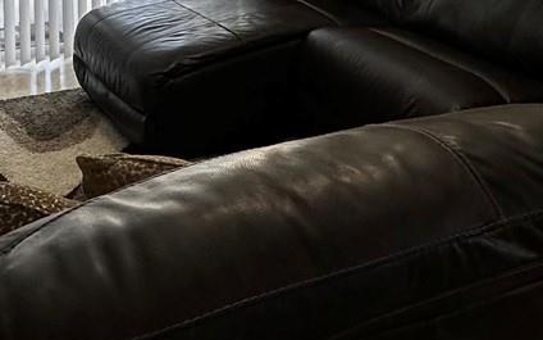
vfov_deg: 20.6
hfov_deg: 35.9
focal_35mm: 56
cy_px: -133
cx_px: 184
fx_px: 829
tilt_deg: -6.2
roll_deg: +0.1
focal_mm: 2.22
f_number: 2.2
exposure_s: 1/60
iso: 200
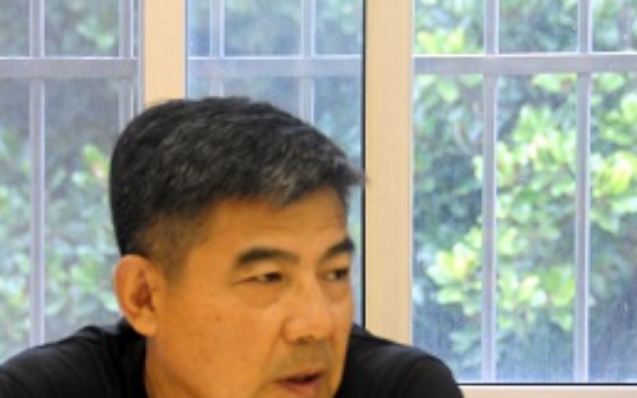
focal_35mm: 220
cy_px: 329
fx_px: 3818
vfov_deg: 6.0
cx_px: 202
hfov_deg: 9.5
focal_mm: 62
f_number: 4.8
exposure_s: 1/15
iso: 400
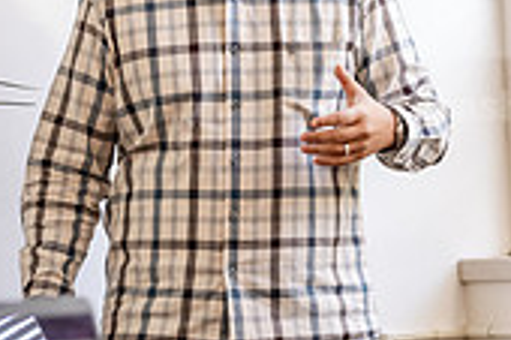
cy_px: 170
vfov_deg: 8.4
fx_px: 2326
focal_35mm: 164
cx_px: 204
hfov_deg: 12.5
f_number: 3.2
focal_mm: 48
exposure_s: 1/200
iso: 1600
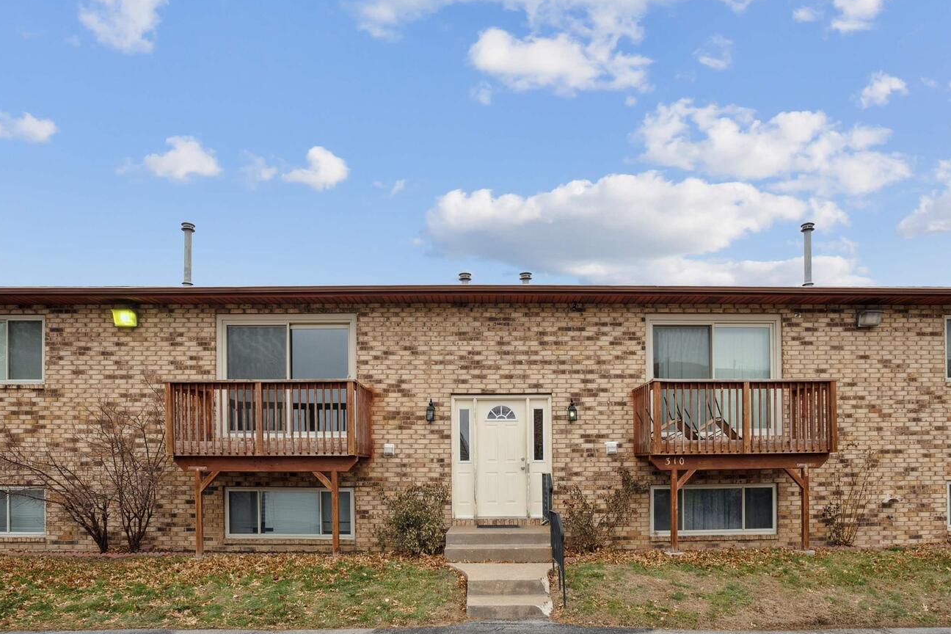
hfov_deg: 84.0
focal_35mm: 20
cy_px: 391
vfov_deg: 61.2
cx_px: 485
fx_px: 528
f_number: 9
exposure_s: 1/80
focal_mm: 16
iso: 400
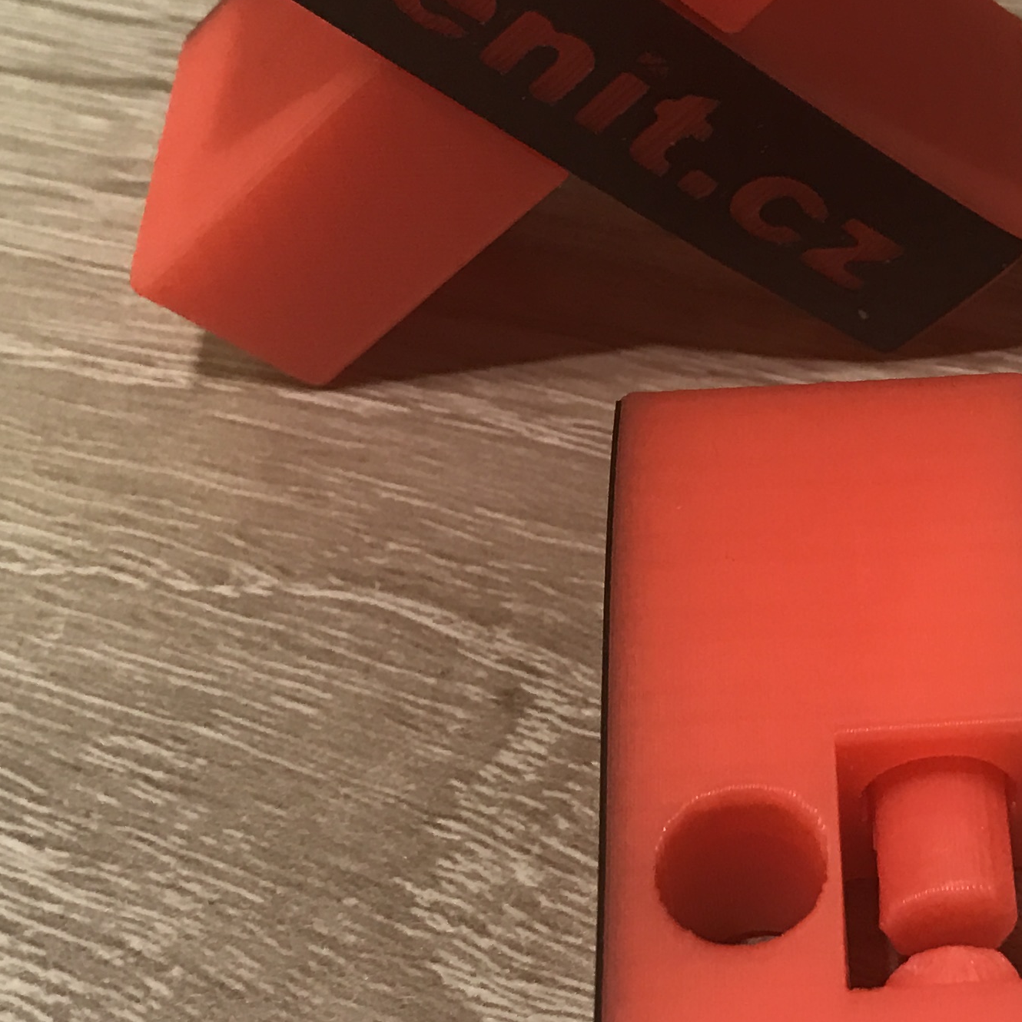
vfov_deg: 23.1
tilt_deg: -48.9
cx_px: 1042
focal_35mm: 75
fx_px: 2505
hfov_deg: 22.1
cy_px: 506
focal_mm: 3.99
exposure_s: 1/33
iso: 40
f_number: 1.8
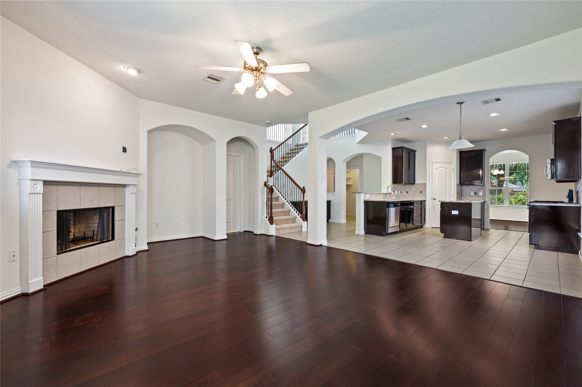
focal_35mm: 15
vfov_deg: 77.2
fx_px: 242
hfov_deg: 100.4
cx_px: 291
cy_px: 194
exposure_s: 1/5
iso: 800
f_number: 14
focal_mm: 15
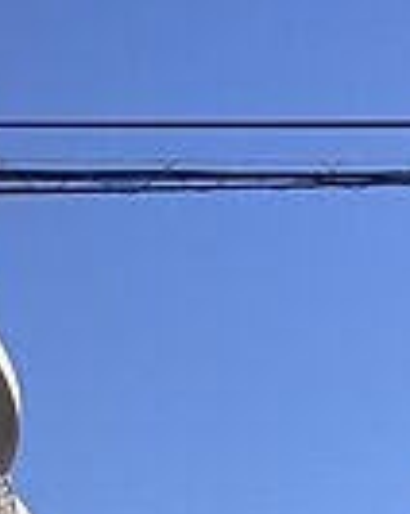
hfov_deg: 15.5
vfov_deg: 17.5
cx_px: 108
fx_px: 1505
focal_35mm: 99
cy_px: 761
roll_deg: -0.2
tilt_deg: +13.2
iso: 20
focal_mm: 3.99
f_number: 1.8
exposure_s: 1/1215
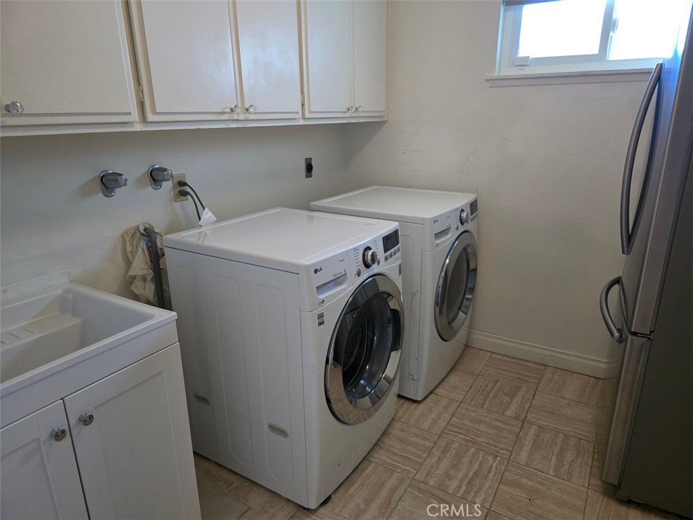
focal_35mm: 23
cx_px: 346
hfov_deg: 73.9
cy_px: 260
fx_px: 460
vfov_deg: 58.9
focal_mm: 6.3
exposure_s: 1/120
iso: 800
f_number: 1.7
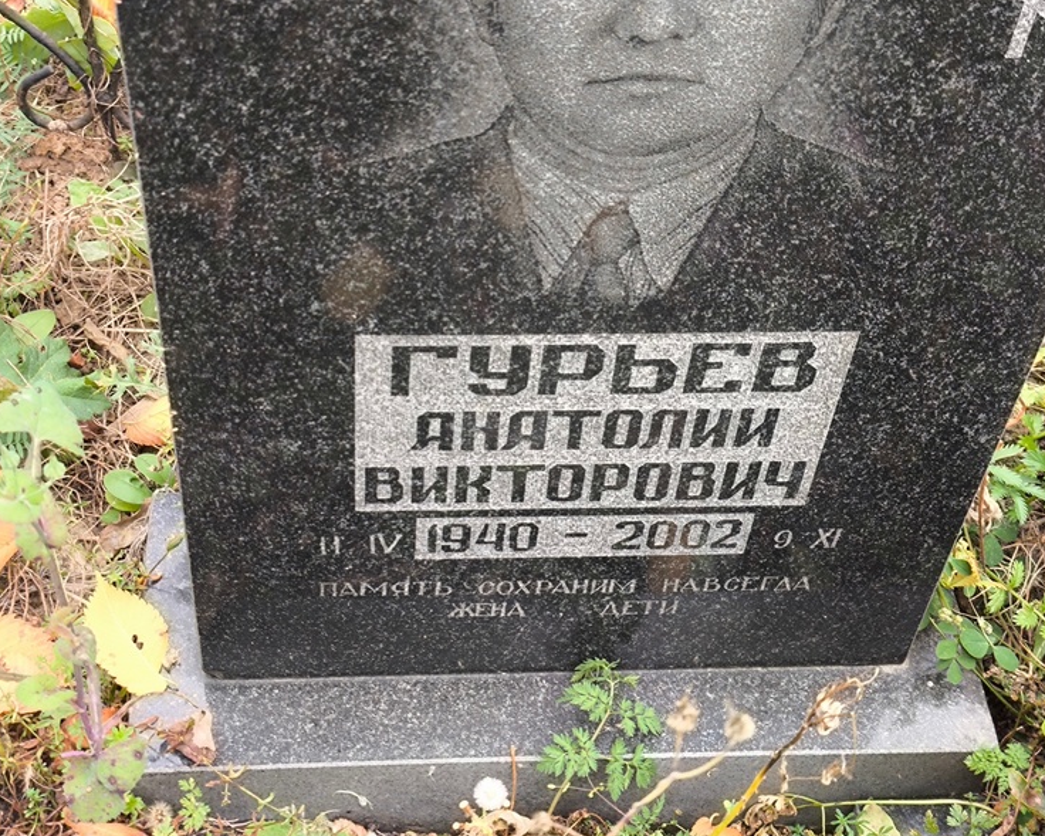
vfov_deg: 28.6
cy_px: 424
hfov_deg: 35.3
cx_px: 492
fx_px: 1639
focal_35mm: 53
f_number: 1.7
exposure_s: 1/60
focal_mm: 4.71
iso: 80
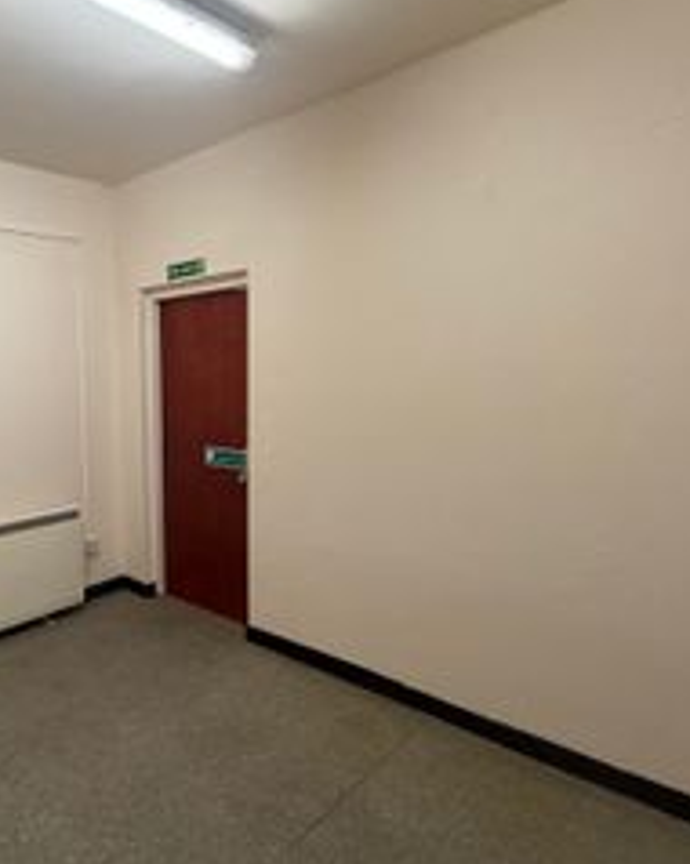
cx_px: 102
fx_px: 588
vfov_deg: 72.6
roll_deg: +1.5
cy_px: 428
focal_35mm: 23
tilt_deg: -5.5
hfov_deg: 54.8
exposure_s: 1/100
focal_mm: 2.22
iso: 320
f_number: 2.2
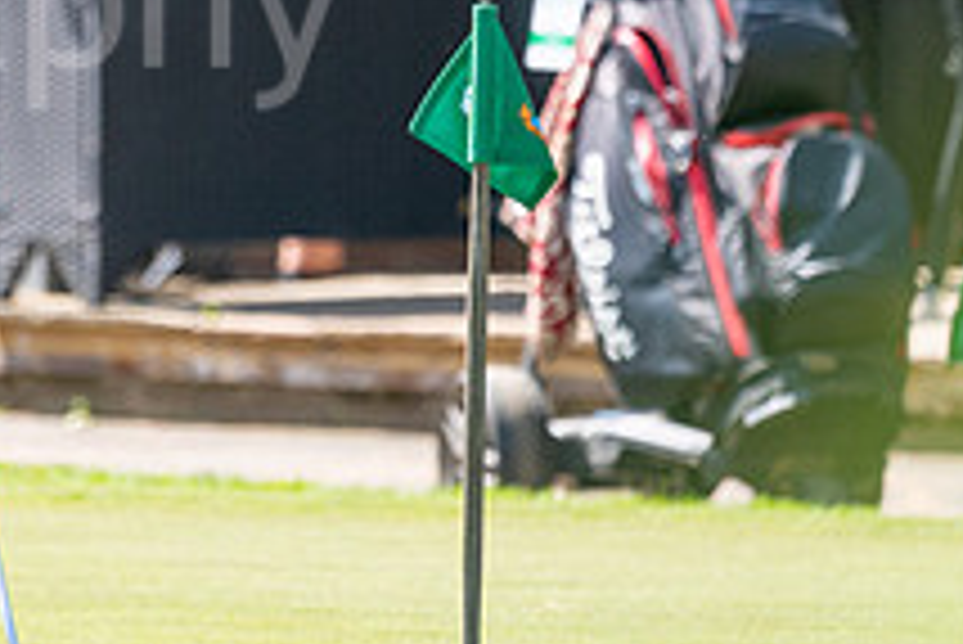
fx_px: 32602
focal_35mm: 1218
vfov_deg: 1.1
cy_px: -216
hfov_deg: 1.7
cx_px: -225
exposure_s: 1/800
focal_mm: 300
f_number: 5
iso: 200
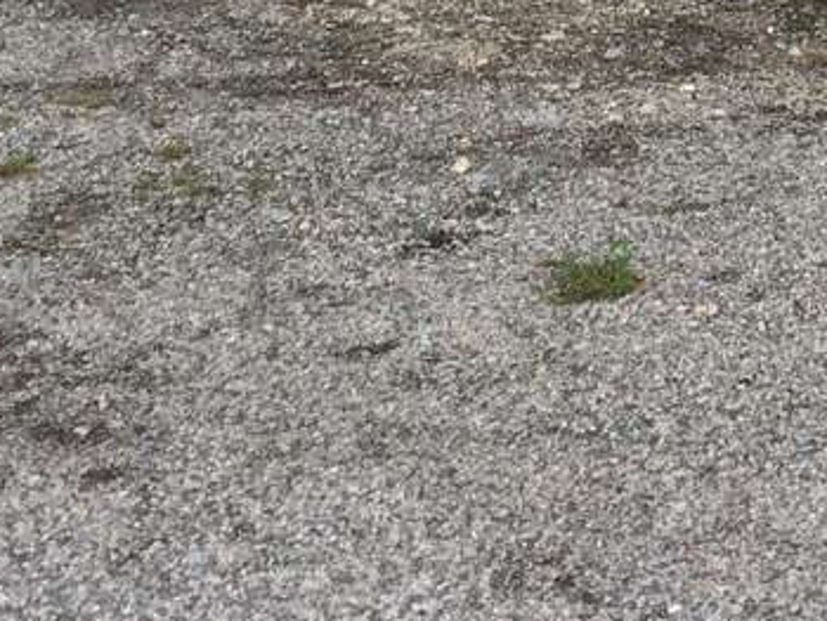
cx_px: 1080
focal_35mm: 110
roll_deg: +1.2
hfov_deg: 16.8
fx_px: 2630
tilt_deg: -5.1
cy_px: -472
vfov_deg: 12.4
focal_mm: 4.15
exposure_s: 1/2415
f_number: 2.2
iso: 32
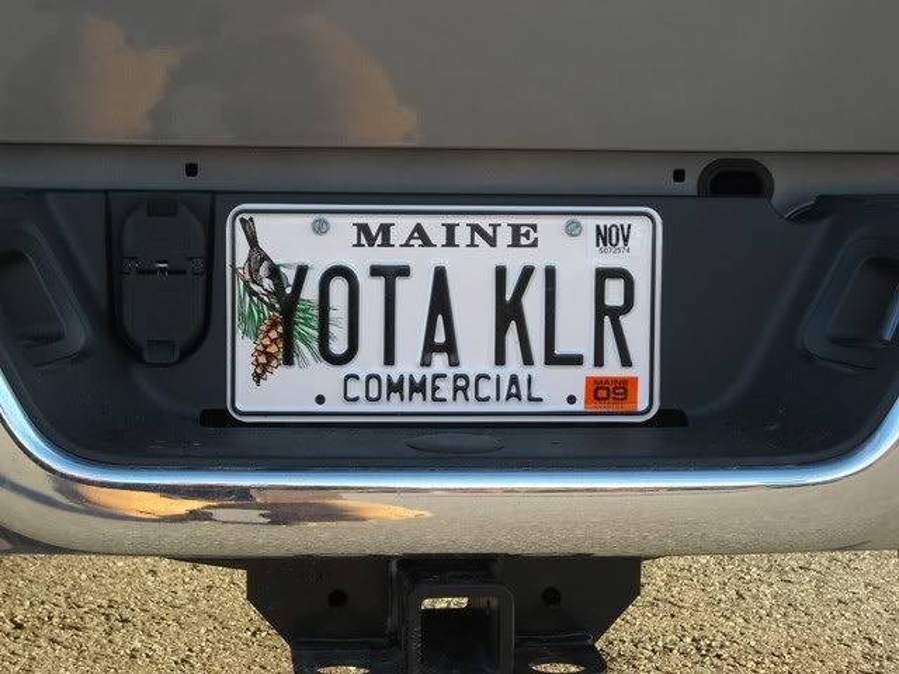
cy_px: 337
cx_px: 450
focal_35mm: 105
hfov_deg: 18.7
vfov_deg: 14.1
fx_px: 2727
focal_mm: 17.1
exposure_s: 1/250
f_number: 4.7
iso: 135
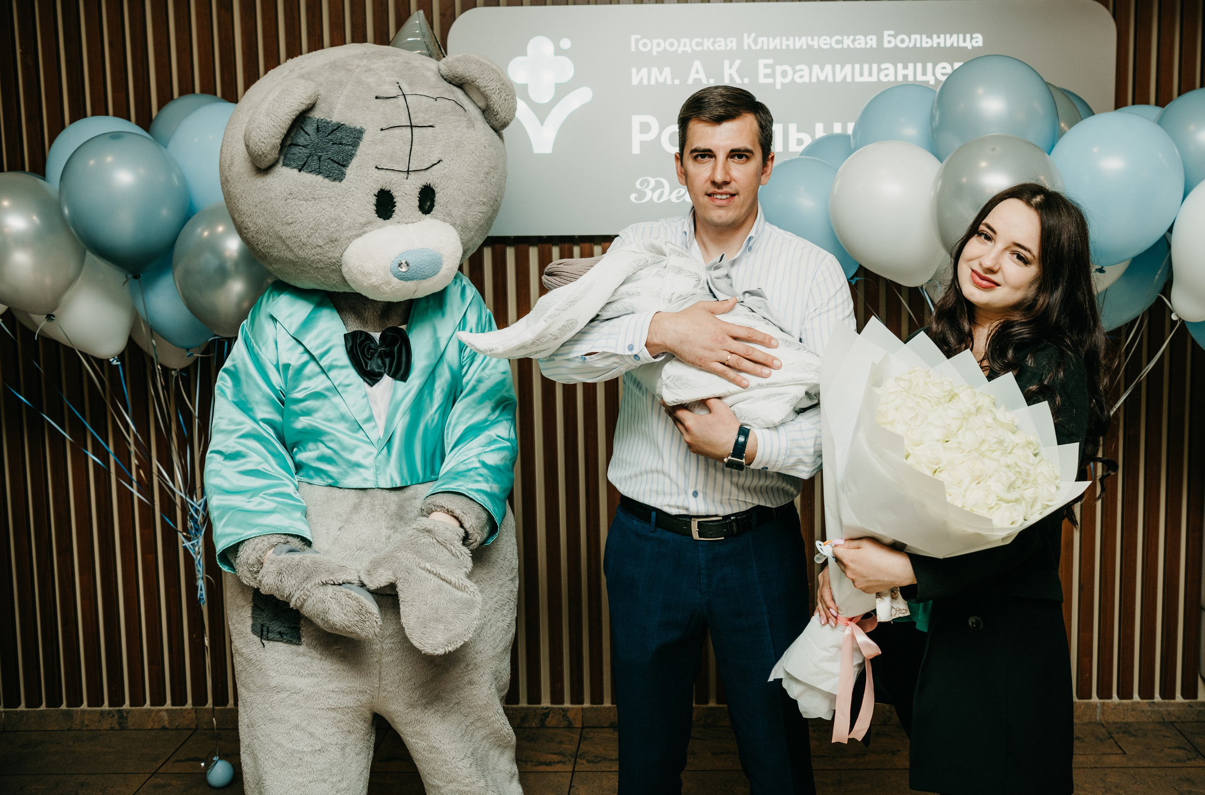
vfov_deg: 36.5
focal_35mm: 36
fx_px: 1203
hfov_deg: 53.1
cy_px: 355
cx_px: 660
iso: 125
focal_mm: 32
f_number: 4
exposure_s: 1/160
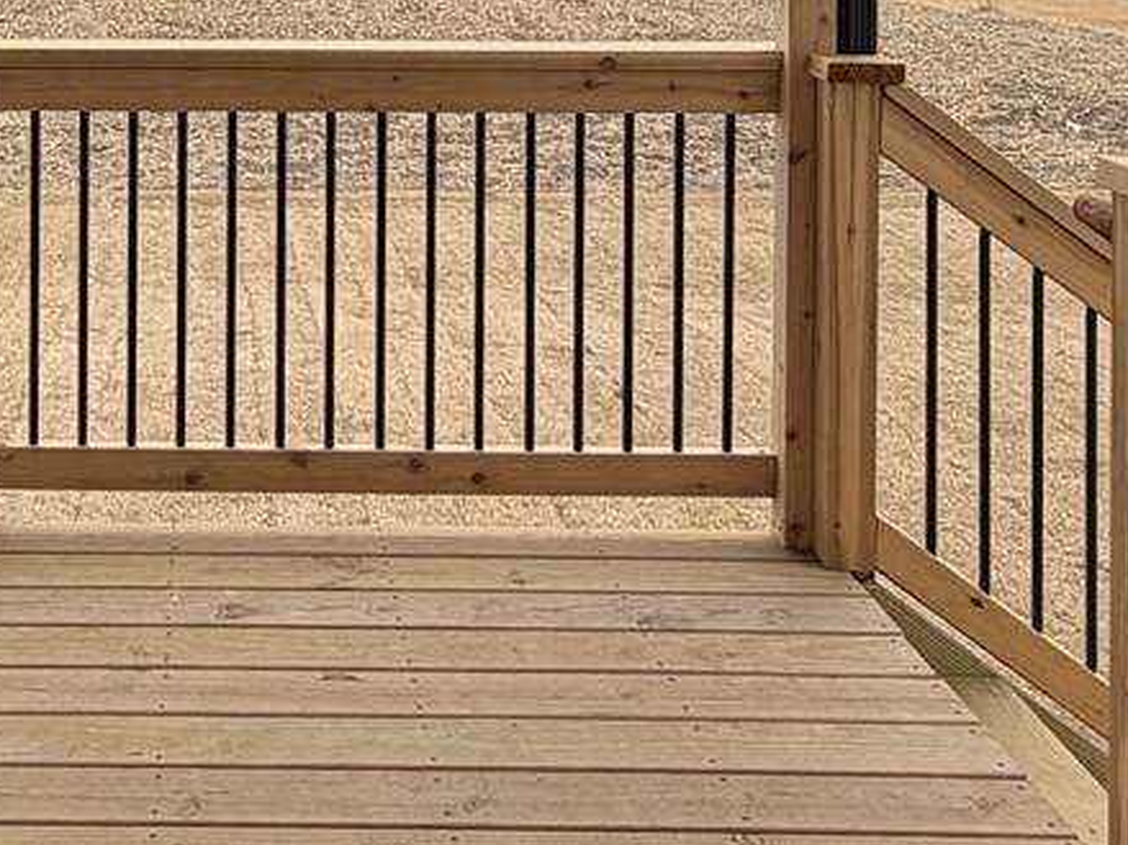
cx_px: 188
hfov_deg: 36.0
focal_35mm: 51
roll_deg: +0.3
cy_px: -146
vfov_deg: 25.8
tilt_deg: -0.2
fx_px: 1661
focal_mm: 2.22
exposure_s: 1/770
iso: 40
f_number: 2.2
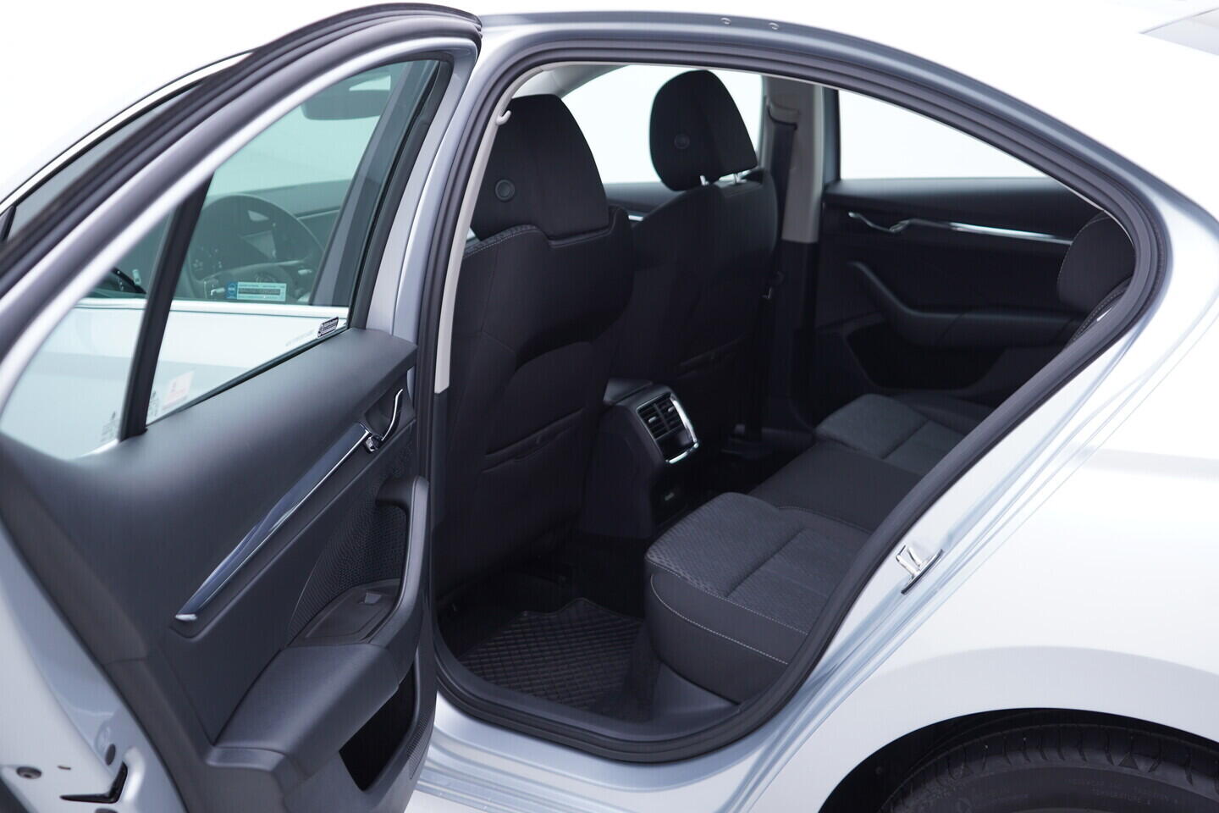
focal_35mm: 36
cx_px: 610
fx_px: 1219
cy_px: 406
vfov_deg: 36.9
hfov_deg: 53.1
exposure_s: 1/40
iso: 125
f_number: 2.8
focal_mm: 24
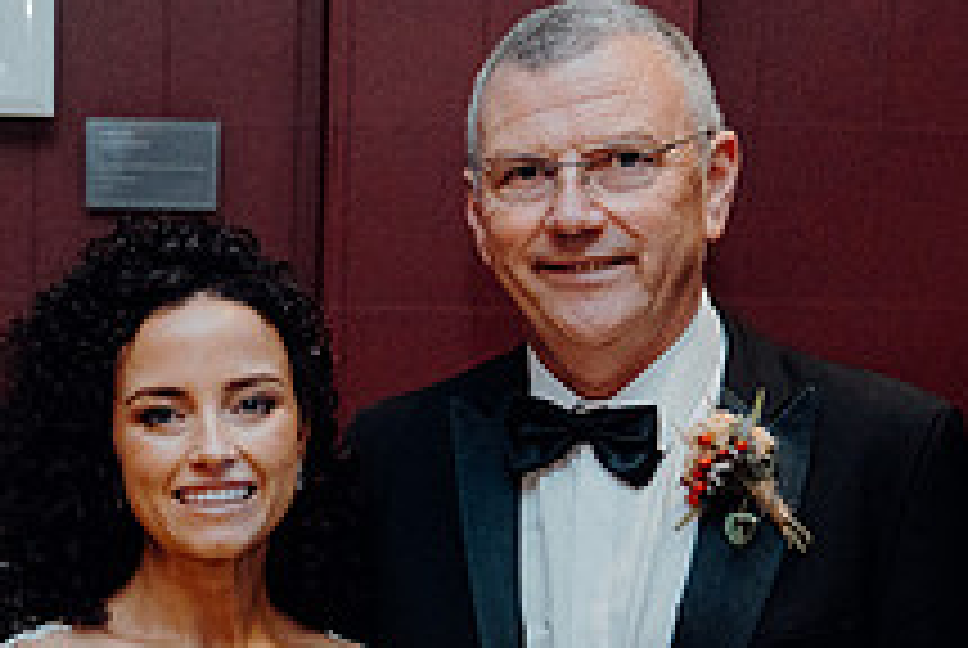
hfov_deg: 19.3
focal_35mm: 105
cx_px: 225
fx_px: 2827
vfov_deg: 12.8
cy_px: 749
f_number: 3.5
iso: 3200
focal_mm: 39
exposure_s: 1/160
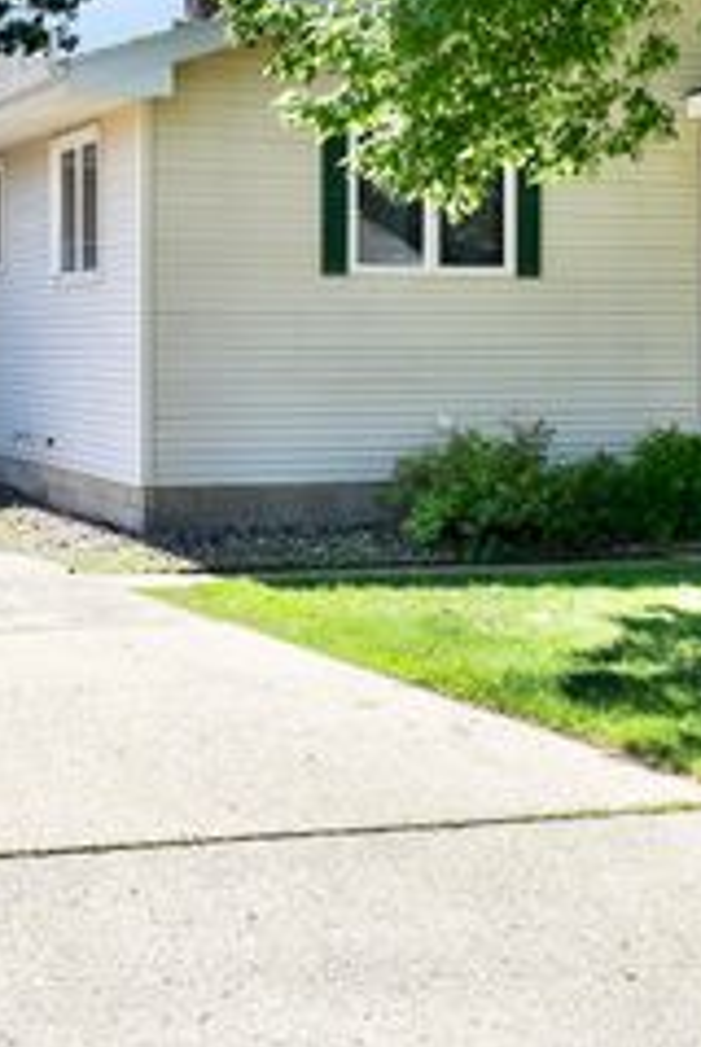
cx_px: 162
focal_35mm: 72
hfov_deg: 18.8
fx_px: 2098
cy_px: 322
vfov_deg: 27.8
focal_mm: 23
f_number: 10
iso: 400
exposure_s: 1/200
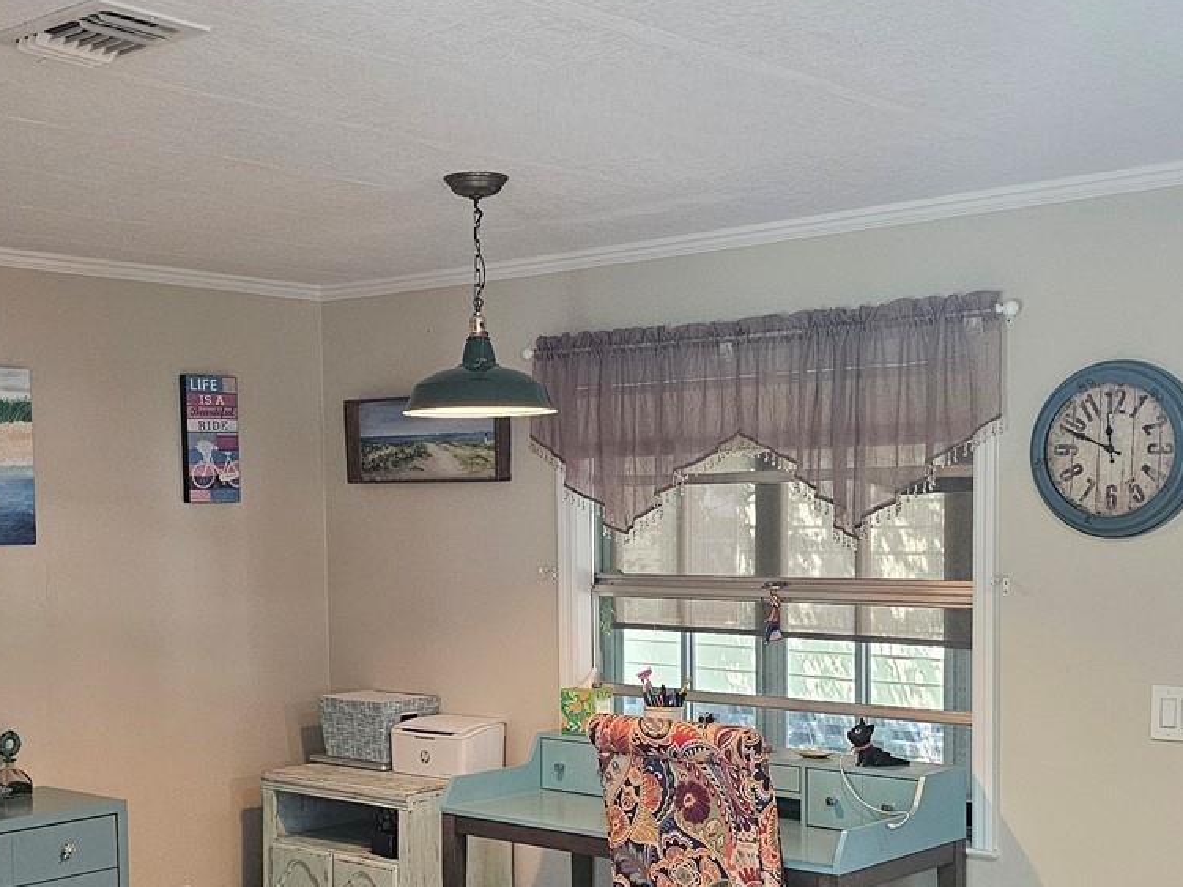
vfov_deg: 29.4
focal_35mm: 49
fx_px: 1674
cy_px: 622
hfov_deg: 38.9
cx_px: 537
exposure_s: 1/120
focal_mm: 6.3
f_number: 1.7
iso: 500
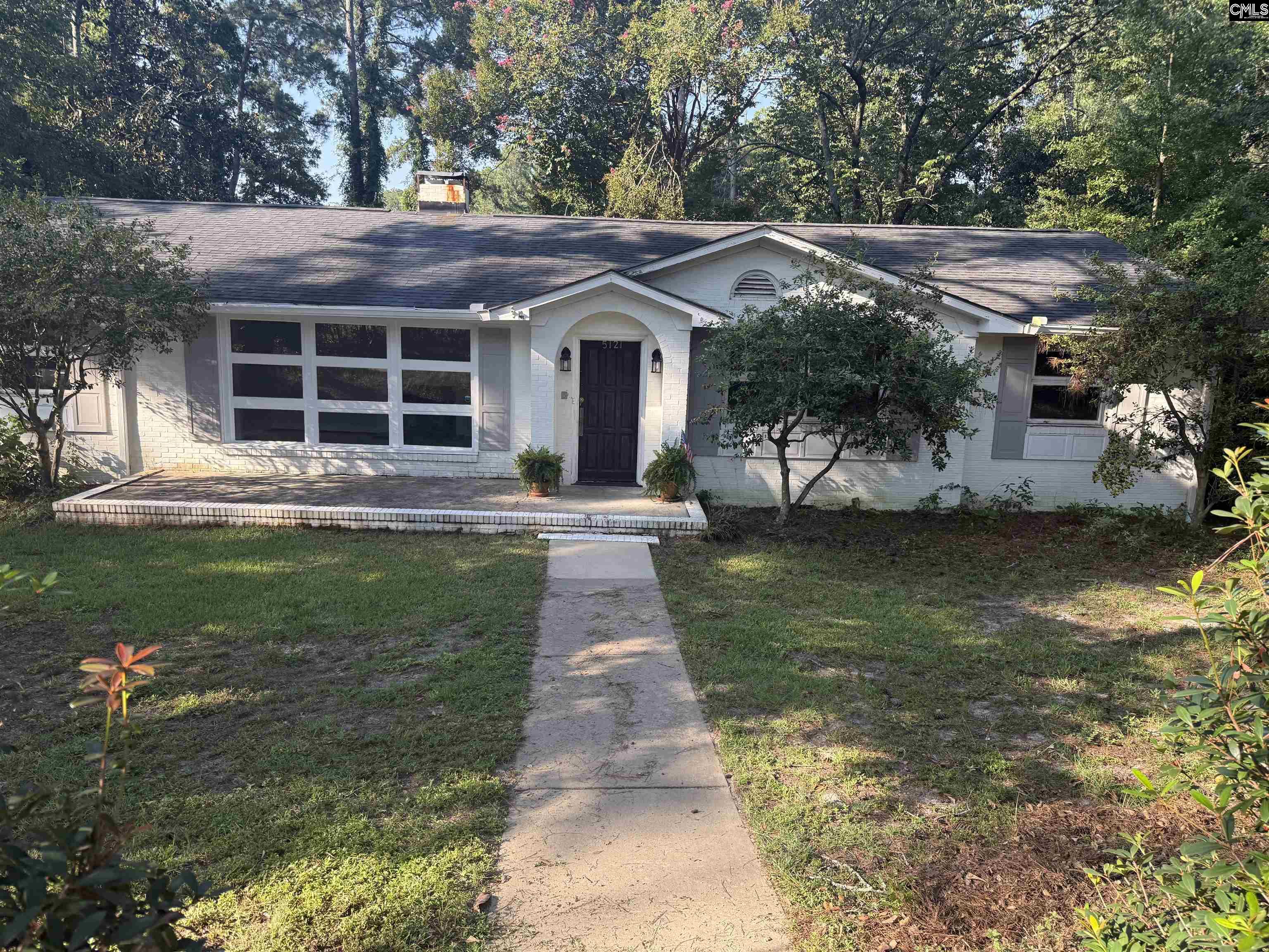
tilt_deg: -10.6
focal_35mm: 24
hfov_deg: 71.6
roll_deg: -1.7
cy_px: 476
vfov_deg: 56.8
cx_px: 634
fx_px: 880
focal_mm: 6.76
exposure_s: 1/750
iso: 100
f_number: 1.78
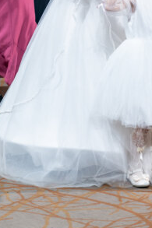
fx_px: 995
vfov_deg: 13.0
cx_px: 116
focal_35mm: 157
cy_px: 21
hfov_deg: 8.7
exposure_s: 1/200
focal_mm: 85
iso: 400
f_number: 5
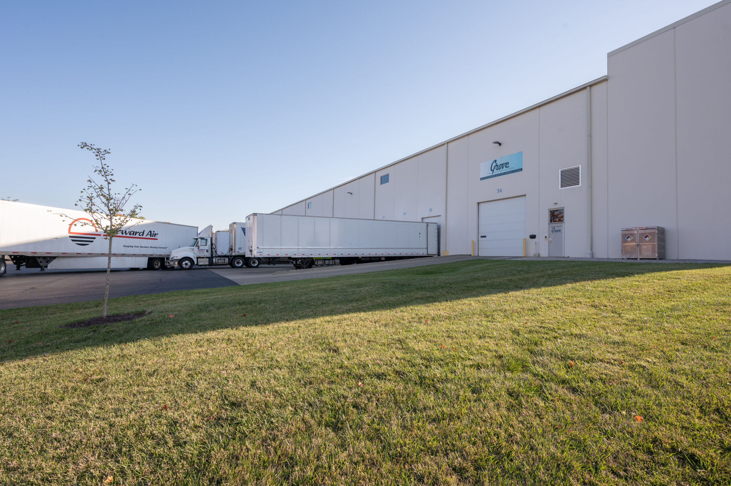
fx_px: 325
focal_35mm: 16
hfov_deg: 96.8
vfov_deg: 73.7
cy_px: 243
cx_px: 366
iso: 250
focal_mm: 16
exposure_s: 1/250
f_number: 9
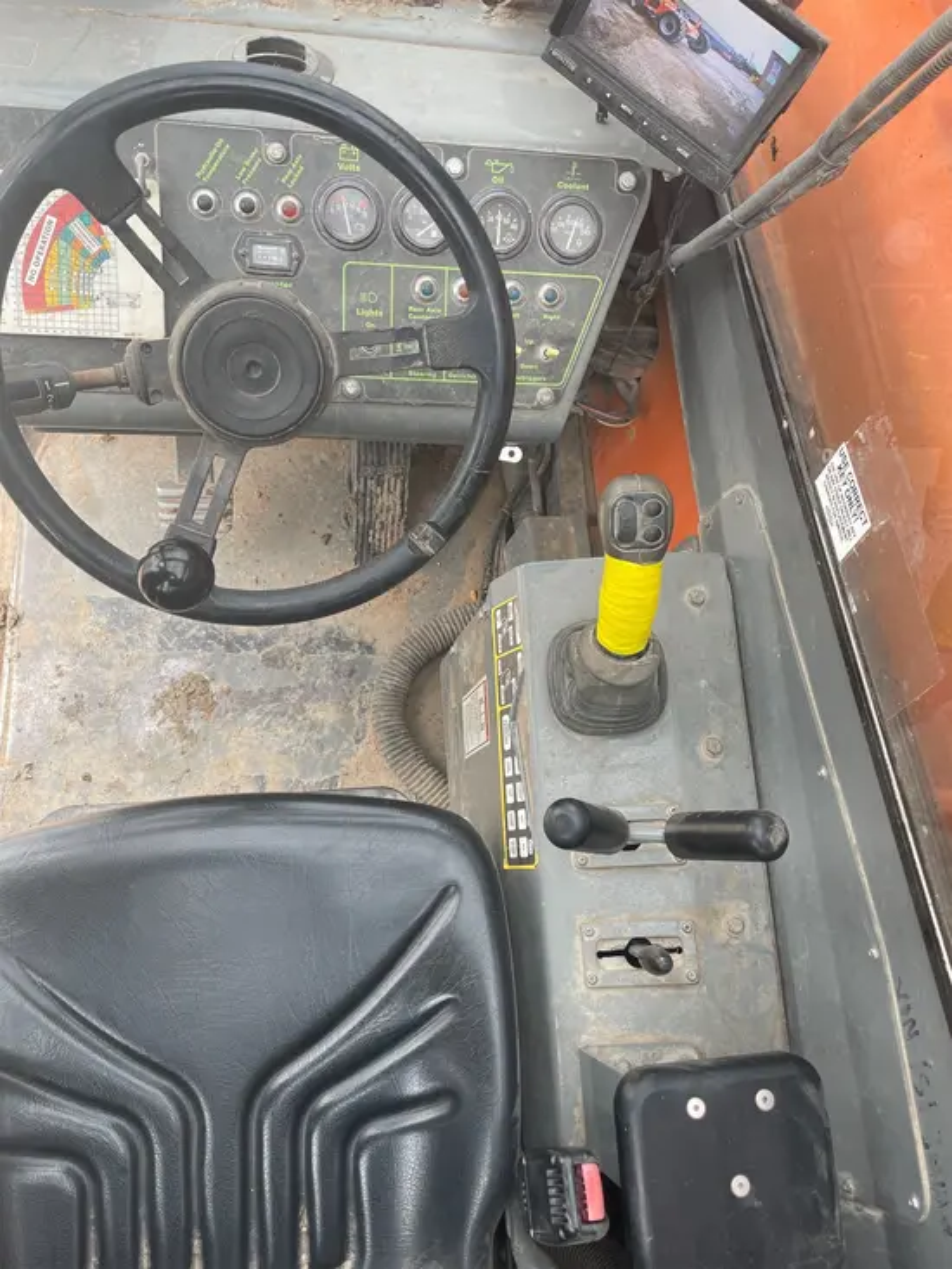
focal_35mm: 26
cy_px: 634
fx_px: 953
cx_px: 476
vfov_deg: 67.3
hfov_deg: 53.1
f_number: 1.6
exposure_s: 1/211
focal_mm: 4.2
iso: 40
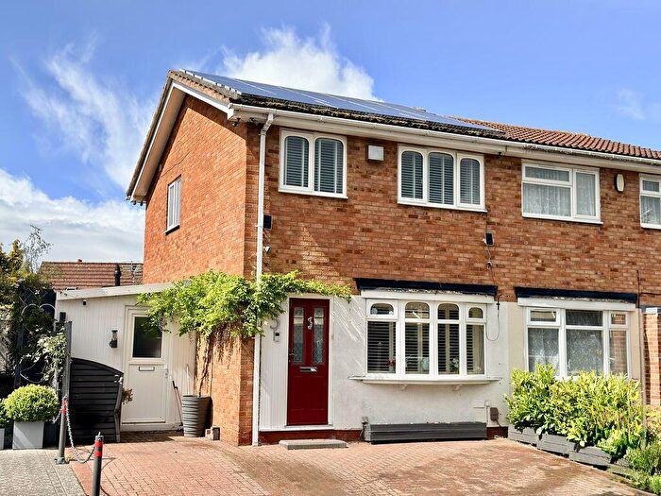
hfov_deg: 42.9
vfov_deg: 32.9
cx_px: 330
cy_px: 248
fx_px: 840
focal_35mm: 44
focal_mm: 6.76
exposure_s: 1/3953
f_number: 1.78
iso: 64
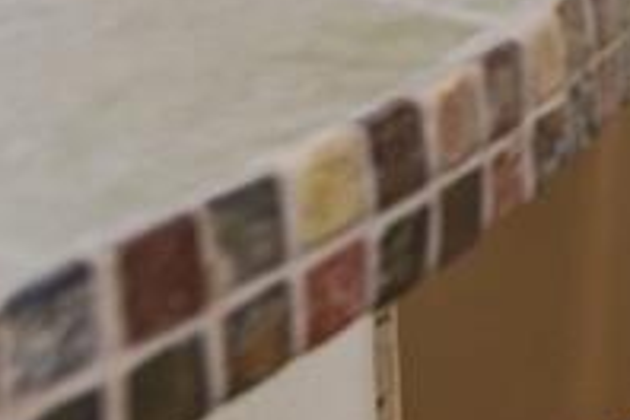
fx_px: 2170
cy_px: -593
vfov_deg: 9.7
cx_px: 1365
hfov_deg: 13.5
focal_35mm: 124
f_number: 5.6
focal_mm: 24
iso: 400
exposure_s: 1/60
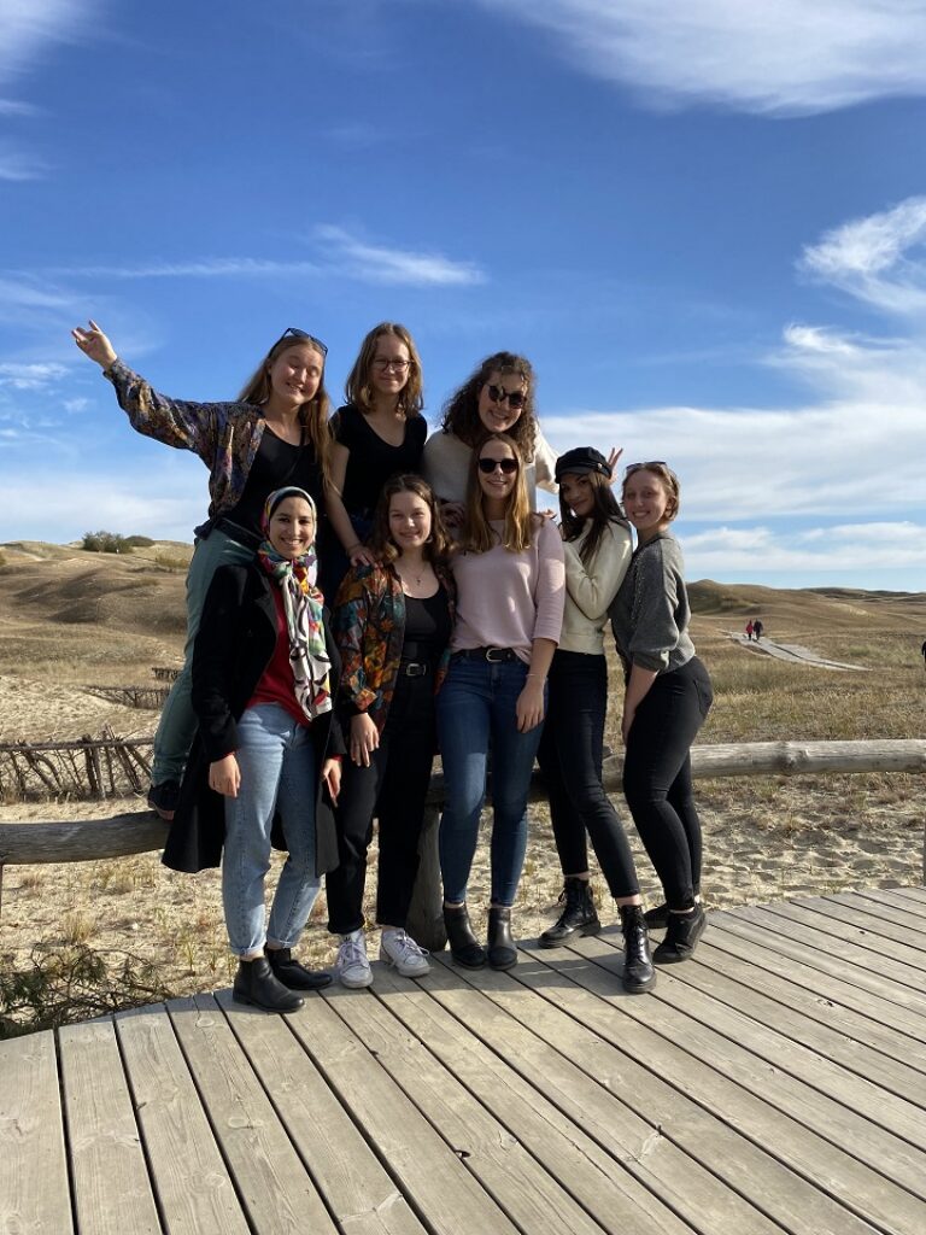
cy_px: 618
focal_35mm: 26
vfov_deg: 67.3
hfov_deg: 53.1
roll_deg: +0.6
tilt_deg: +3.0
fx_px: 927
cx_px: 463
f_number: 1.8
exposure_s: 1/1961
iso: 32
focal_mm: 4.25
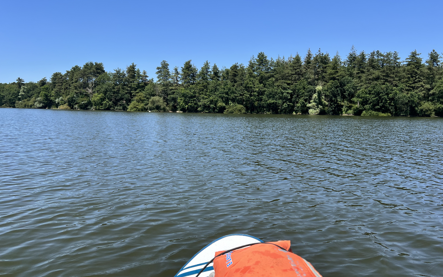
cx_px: 220
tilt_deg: -6.8
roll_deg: -1.4
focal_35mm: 28
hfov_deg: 66.5
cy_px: 161
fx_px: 338
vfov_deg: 44.4
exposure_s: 1/2994
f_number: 1.5
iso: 50
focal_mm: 5.7
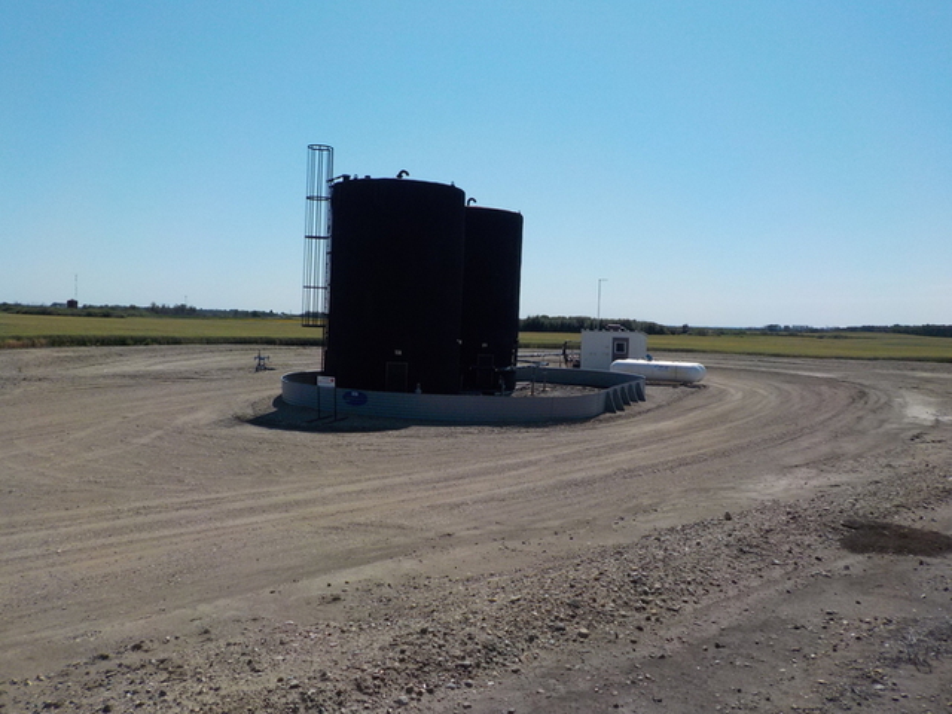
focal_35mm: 30
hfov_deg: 60.0
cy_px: 357
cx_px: 476
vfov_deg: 46.8
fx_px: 825
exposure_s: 1/800
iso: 125
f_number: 6.6
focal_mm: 4.1
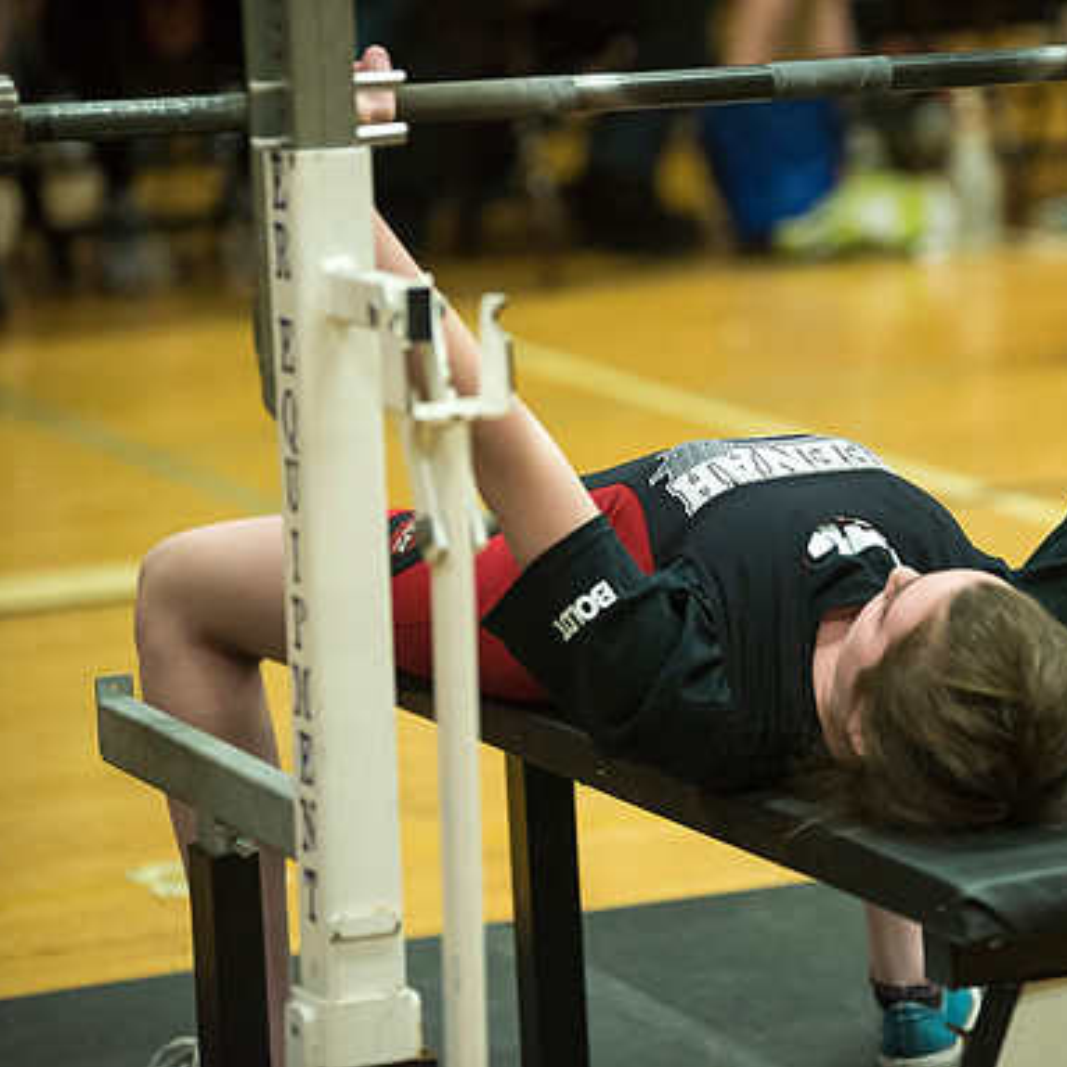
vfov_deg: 9.1
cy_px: 536
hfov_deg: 9.1
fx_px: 6731
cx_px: 777
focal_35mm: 193
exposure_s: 1/500
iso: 6400
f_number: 2.8
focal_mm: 150
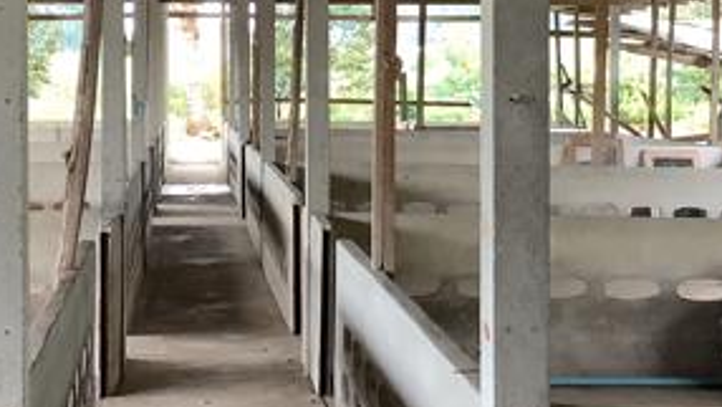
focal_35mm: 78
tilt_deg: -1.0
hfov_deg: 27.0
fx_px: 1494
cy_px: 120
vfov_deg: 15.5
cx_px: 252
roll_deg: +1.1
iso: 160
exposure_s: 1/50
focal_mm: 3.3
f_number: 2.4
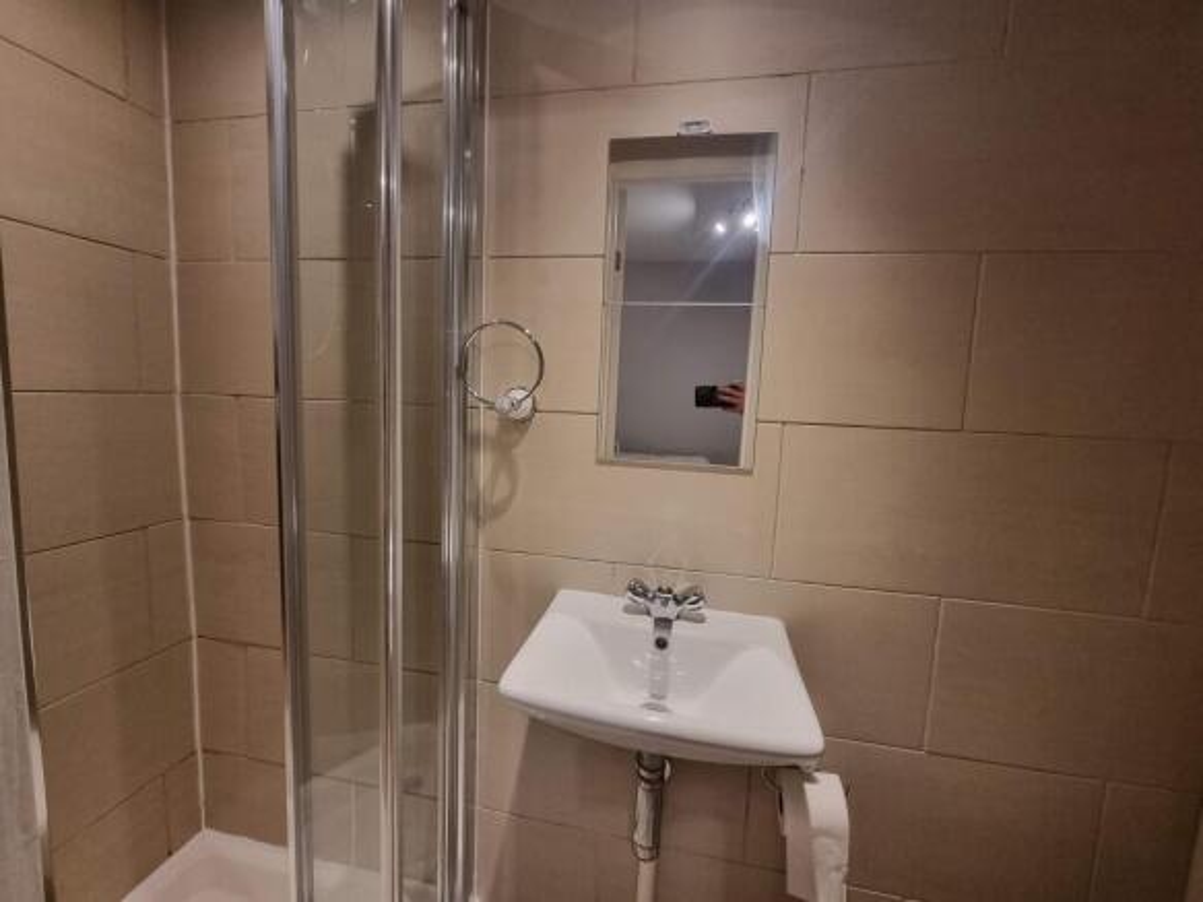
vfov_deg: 89.9
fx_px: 452
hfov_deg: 106.2
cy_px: 451
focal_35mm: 13
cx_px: 602
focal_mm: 2.2
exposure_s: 1/50
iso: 250
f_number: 2.2
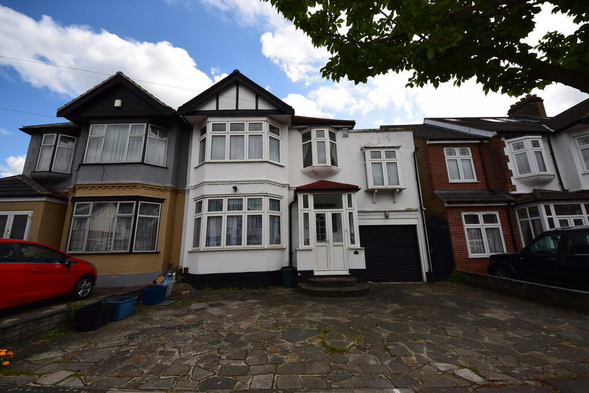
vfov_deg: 83.3
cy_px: 196
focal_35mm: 14
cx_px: 294
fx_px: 221
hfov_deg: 106.3
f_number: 10
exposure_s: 1/200
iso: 100
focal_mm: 9
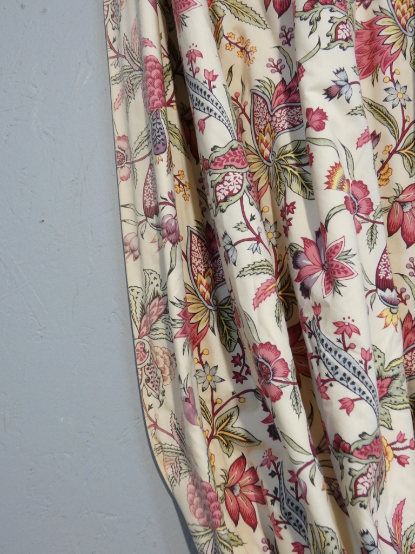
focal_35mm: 35
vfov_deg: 52.6
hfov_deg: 40.7
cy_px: 277
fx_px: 559
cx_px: 208
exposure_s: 1/80
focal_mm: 6.2
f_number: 3.4
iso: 400
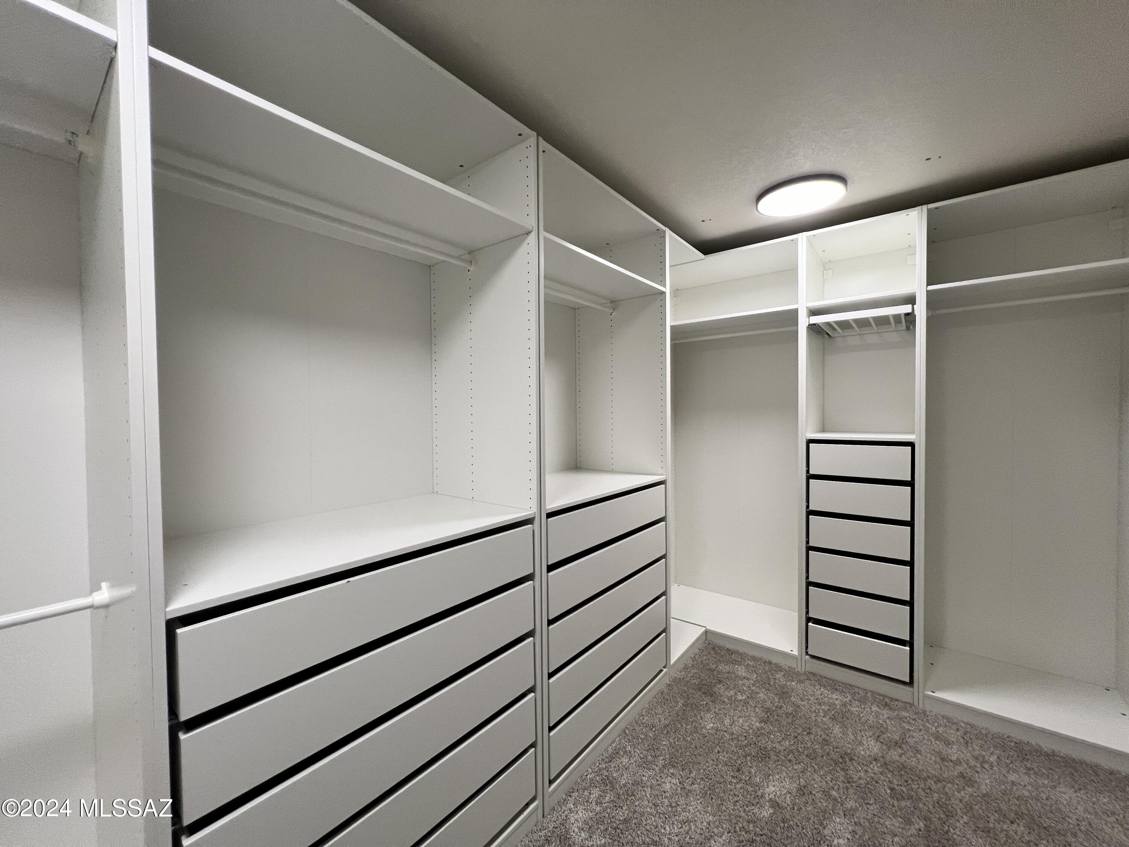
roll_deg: +0.5
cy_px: 424
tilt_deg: -1.5
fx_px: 424
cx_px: 564
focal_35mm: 13
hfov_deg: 106.2
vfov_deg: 89.9
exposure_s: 1/120
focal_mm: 1.57
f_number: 1.8
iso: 200
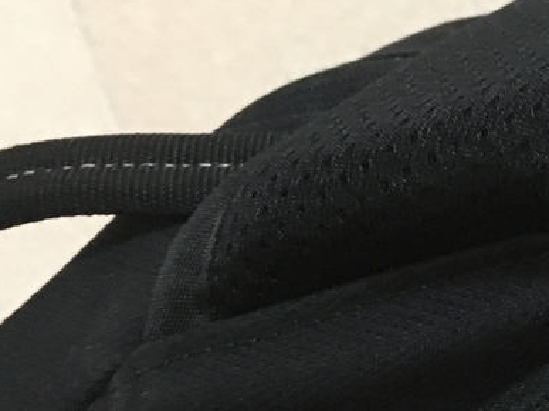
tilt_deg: -6.7
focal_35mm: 90
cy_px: 380
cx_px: 594
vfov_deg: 16.2
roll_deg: +19.6
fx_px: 1427
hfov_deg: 20.8
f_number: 2.2
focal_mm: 4.15
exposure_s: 1/15
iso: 200
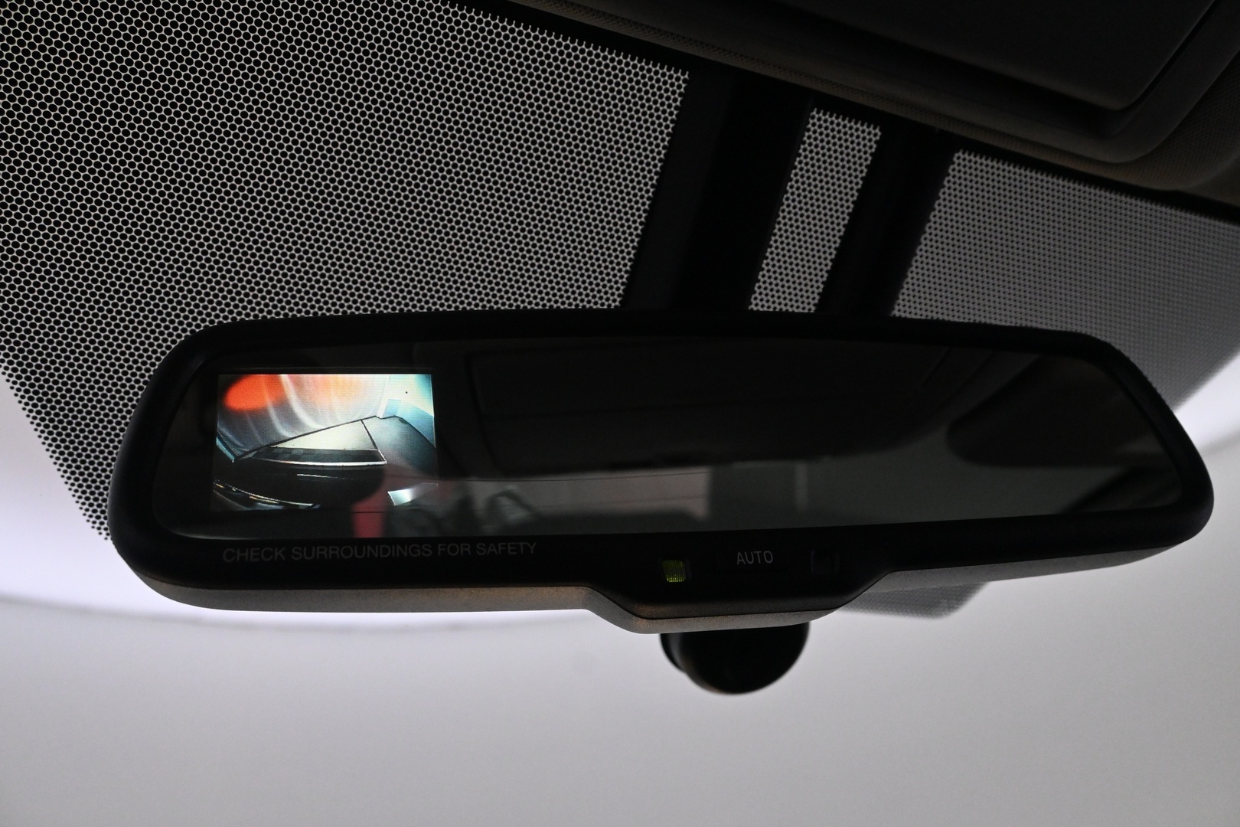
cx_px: 620
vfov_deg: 42.6
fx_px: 1059
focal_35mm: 31
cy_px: 414
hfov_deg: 60.7
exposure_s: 1/125
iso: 3200
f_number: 5.6
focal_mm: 20.5
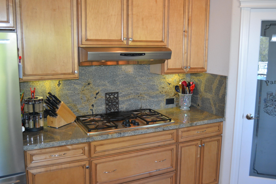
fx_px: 276
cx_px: 138
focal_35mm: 36
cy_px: 92
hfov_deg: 53.1
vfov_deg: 36.9
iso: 1100
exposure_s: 1/60
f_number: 4
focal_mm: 24
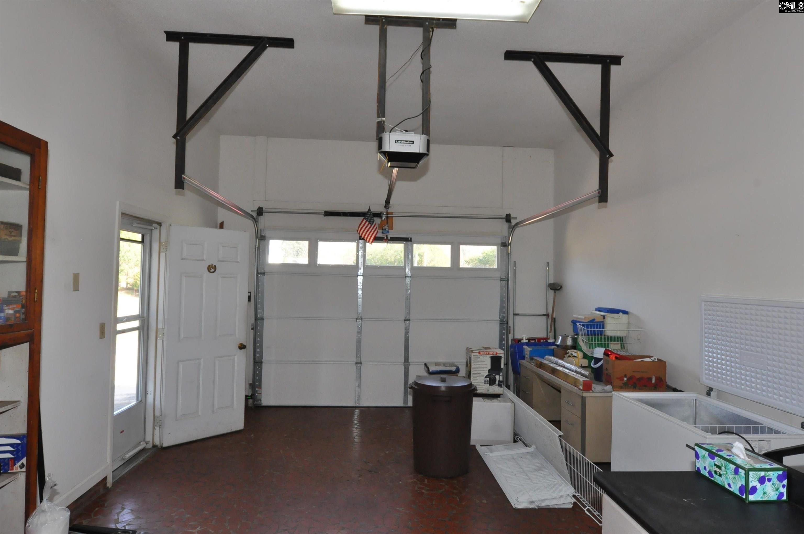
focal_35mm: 21
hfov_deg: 81.3
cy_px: 267
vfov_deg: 59.4
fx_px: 468
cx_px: 402
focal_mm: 14
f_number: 7.1
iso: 1600
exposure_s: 1/60
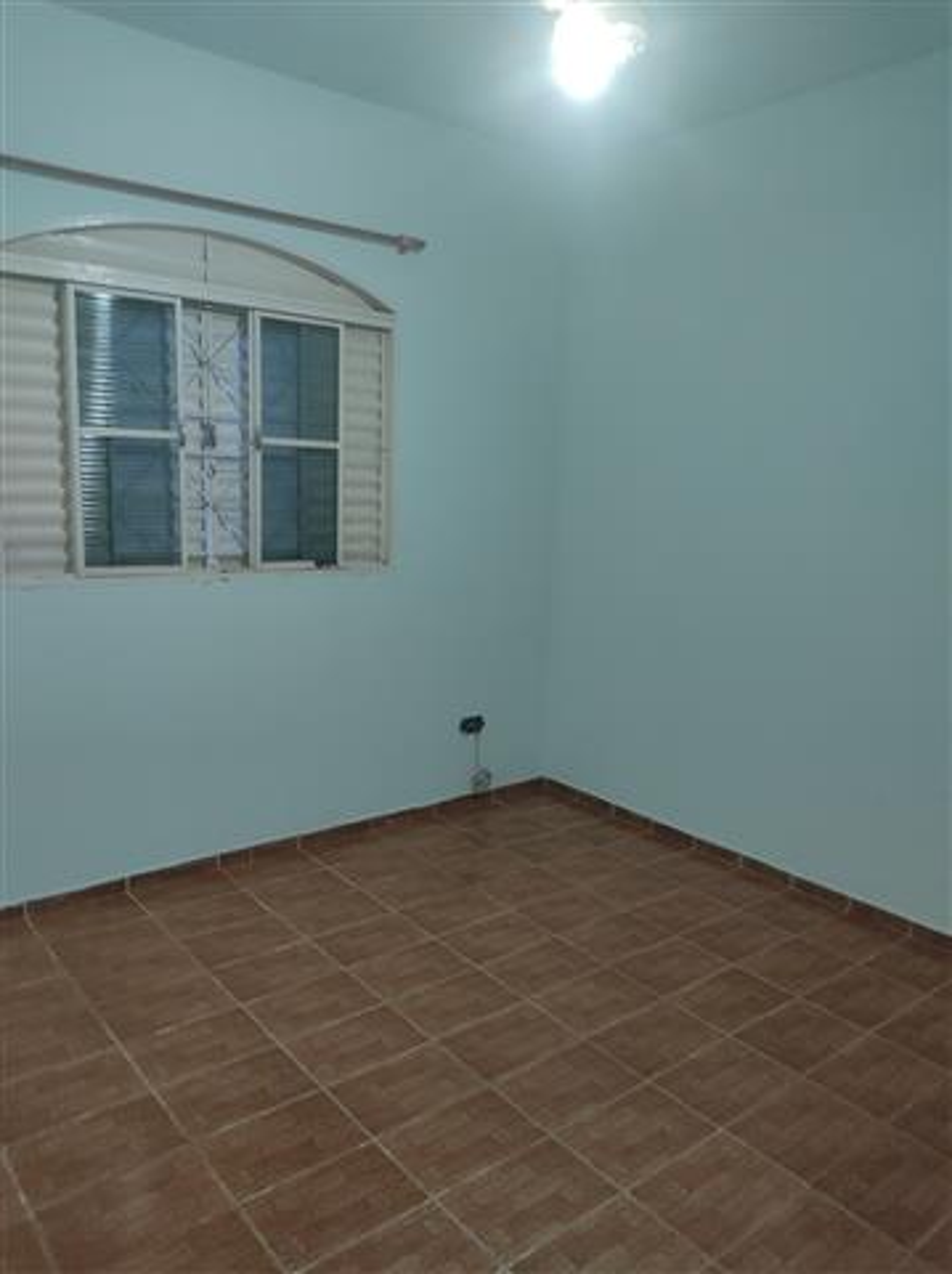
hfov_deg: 53.0
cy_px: 637
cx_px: 476
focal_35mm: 26
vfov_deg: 67.4
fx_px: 955
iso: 267
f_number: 1.79
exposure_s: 1/30
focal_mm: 4.74
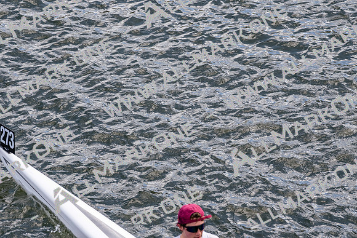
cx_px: 178
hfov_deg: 6.9
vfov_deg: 4.6
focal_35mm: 300
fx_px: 2976
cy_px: 119
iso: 160
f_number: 3.5
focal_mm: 200
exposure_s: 1/1250
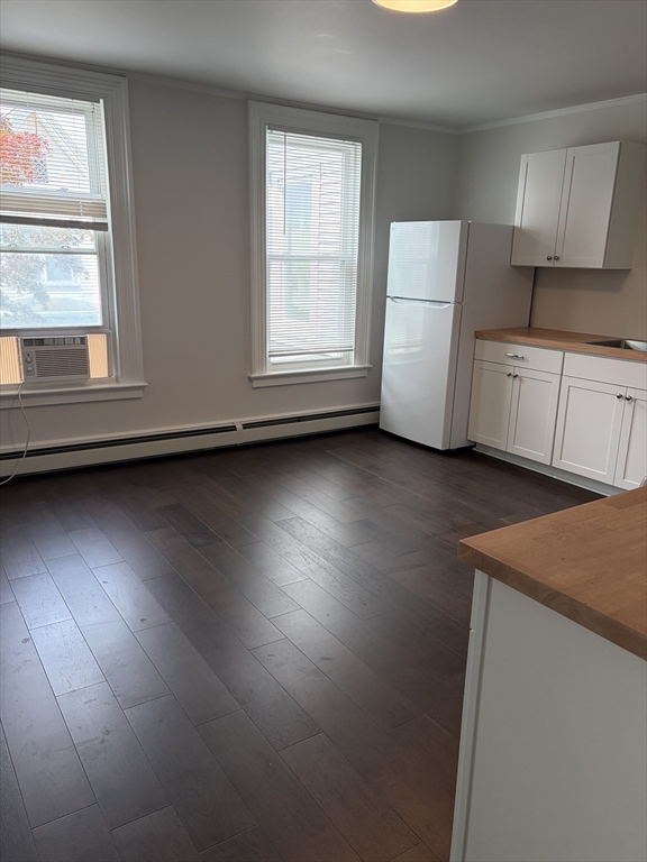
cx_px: 324
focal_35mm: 26
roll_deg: -1.2
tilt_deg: -14.3
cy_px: 431
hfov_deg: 53.1
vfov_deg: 67.3
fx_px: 648
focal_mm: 5.96
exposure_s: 1/208
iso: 125
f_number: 1.6
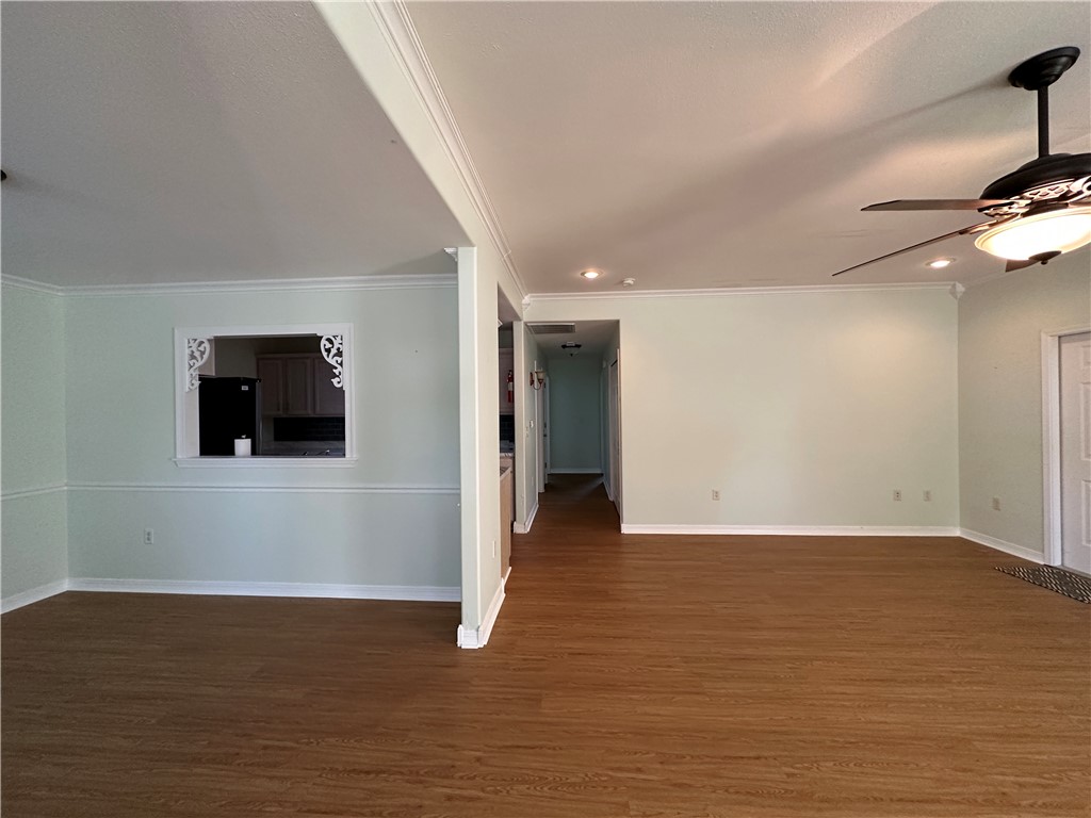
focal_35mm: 14
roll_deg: +1.0
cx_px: 546
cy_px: 409
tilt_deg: +0.2
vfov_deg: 85.7
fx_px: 441
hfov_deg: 102.1
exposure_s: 1/120
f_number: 2.2
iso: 250
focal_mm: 2.22
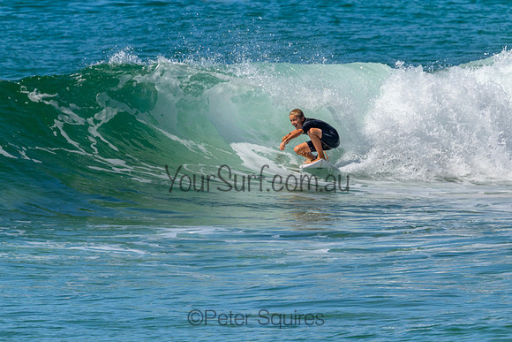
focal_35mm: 1101
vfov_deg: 1.3
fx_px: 15656
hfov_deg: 1.9
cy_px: 151
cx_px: 305
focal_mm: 800
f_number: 11
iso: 800
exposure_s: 1/2000
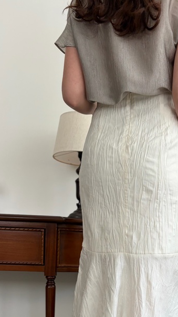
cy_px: 262
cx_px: 150
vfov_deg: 41.5
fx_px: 395
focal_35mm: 47
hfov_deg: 24.9
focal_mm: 5.96
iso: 80
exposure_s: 1/122
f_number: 1.6
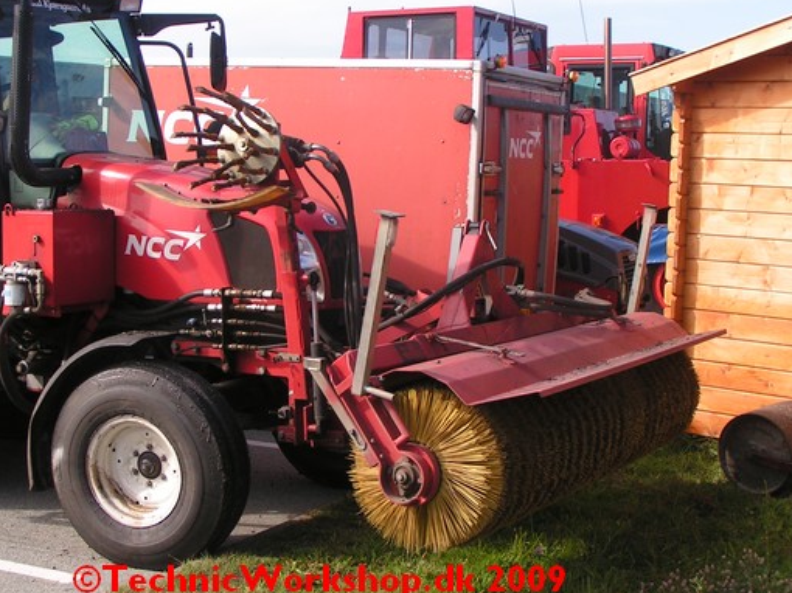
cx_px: 320
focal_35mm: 59
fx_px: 1349
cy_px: 281
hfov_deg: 32.6
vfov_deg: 24.8
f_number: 5.6
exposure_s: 1/200
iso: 50
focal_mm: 7.3
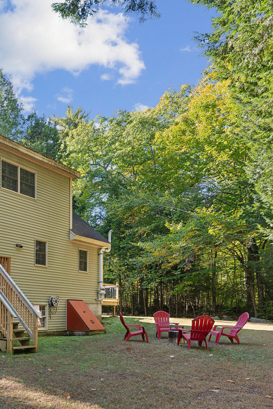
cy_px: 208
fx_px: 296
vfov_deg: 69.4
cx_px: -35
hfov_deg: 39.4
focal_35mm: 26
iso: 320
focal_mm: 17
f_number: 7.1
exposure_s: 1/50
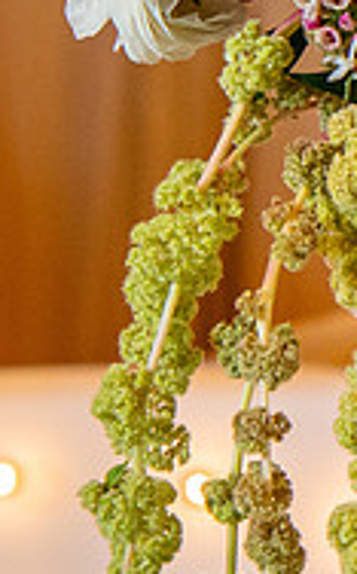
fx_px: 3810
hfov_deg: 5.1
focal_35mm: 244
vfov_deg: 8.6
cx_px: 1071
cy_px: 187
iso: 2000
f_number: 5
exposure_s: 1/320
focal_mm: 48
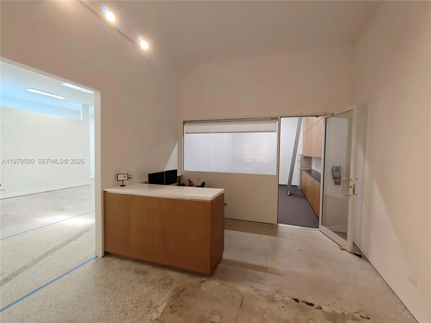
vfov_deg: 81.7
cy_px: 162
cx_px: 216
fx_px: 187
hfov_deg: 98.2
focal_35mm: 15
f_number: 2
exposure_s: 1/120
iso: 800
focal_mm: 2.3
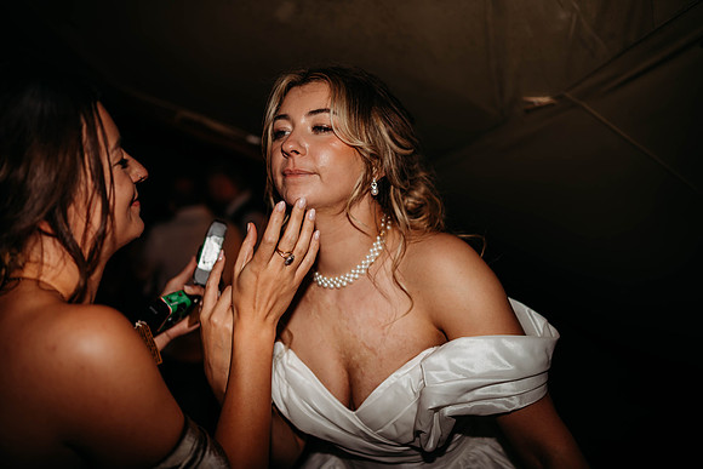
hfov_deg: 54.4
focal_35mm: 35
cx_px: 352
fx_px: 684
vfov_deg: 37.9
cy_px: 234
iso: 100
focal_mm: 35
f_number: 1.8
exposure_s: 1/200
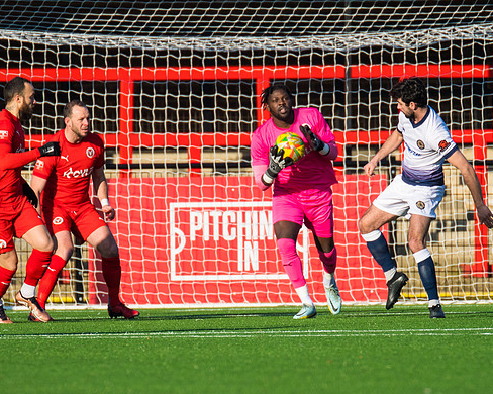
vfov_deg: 1.7
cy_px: 229
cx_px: 282
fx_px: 13622
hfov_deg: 2.1
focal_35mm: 934
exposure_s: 1/3200
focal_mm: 380
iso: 400
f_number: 4
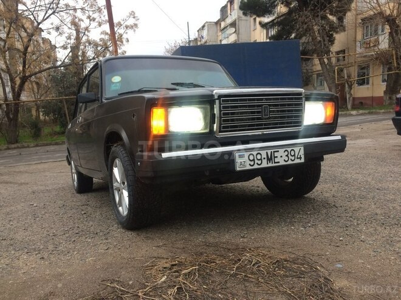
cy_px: 150
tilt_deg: -7.4
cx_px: 200
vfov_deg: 48.2
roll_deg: +2.7
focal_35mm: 29
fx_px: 336
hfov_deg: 61.7
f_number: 2.2
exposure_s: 1/33
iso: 40
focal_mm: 4.15
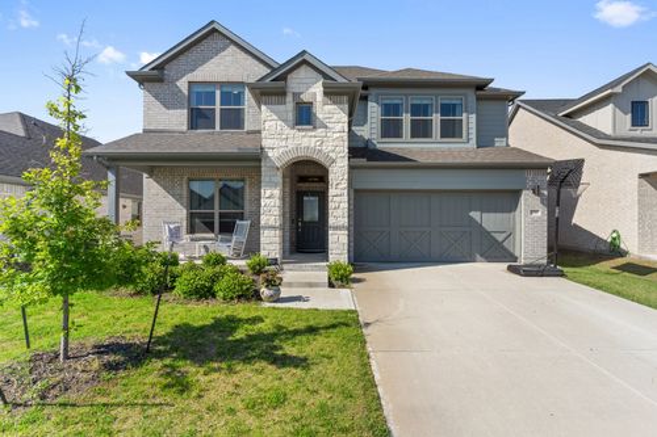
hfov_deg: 93.3
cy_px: 218
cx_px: 328
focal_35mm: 17
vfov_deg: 70.4
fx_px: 310
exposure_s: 1/350
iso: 250
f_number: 9.5
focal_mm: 17
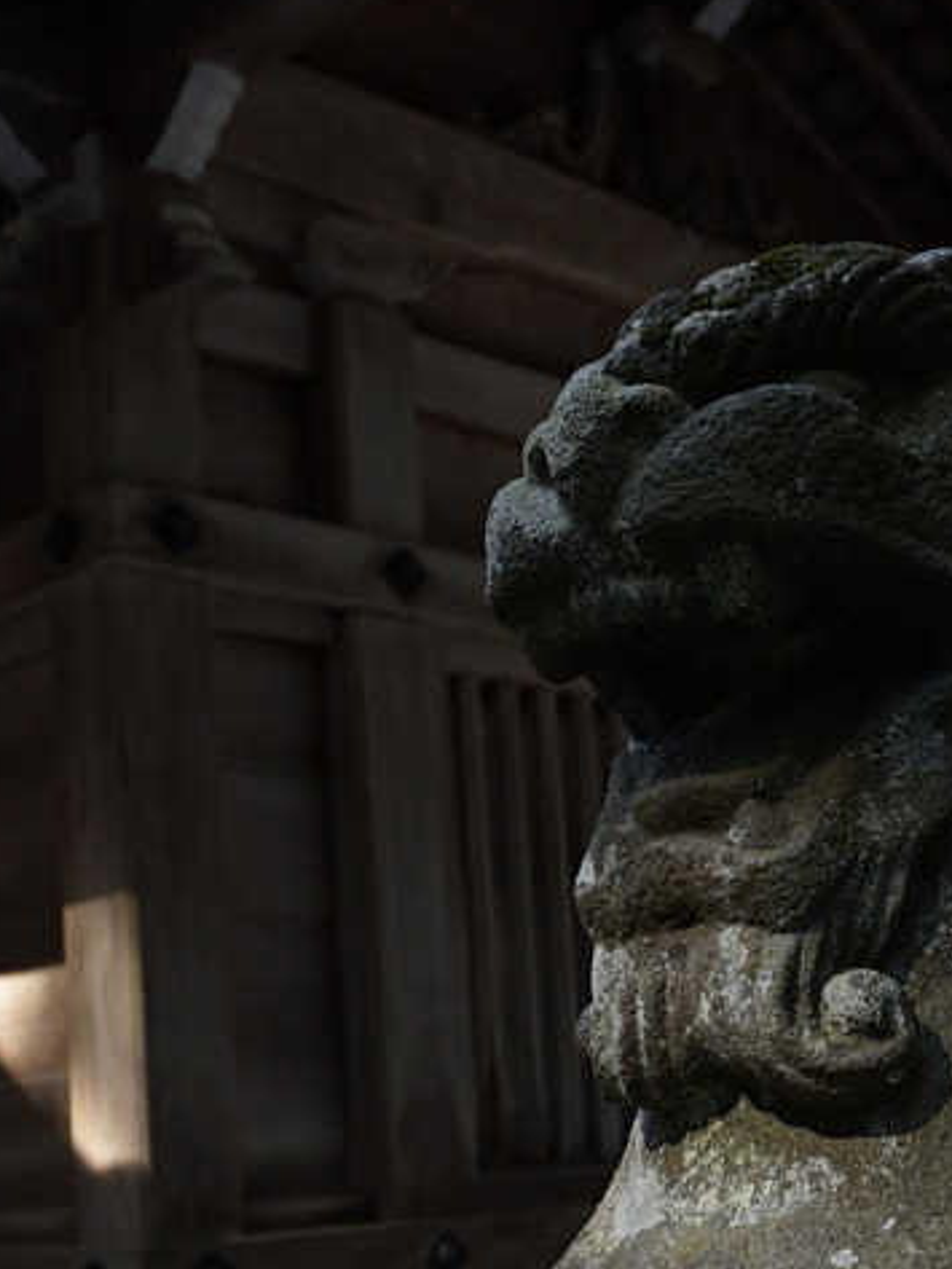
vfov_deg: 36.0
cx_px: 337
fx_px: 1906
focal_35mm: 52
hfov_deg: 27.9
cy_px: 950
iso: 100
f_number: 4
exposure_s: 1/160
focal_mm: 16
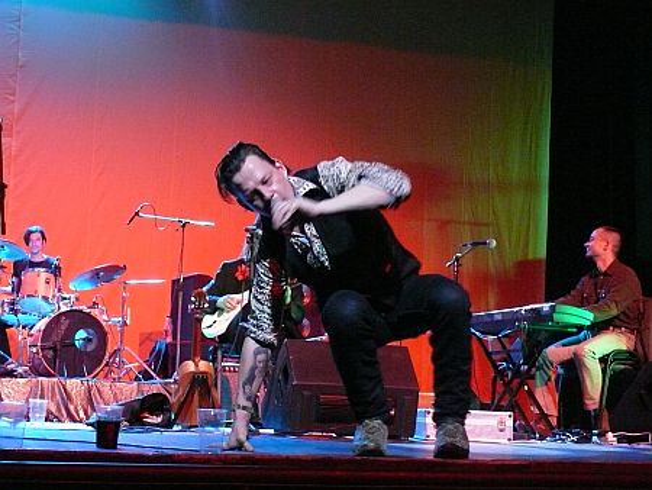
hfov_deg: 31.7
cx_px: 326
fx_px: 1150
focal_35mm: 61
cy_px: 245
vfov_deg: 24.0
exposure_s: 1/15
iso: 800
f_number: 3.2
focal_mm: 10.2
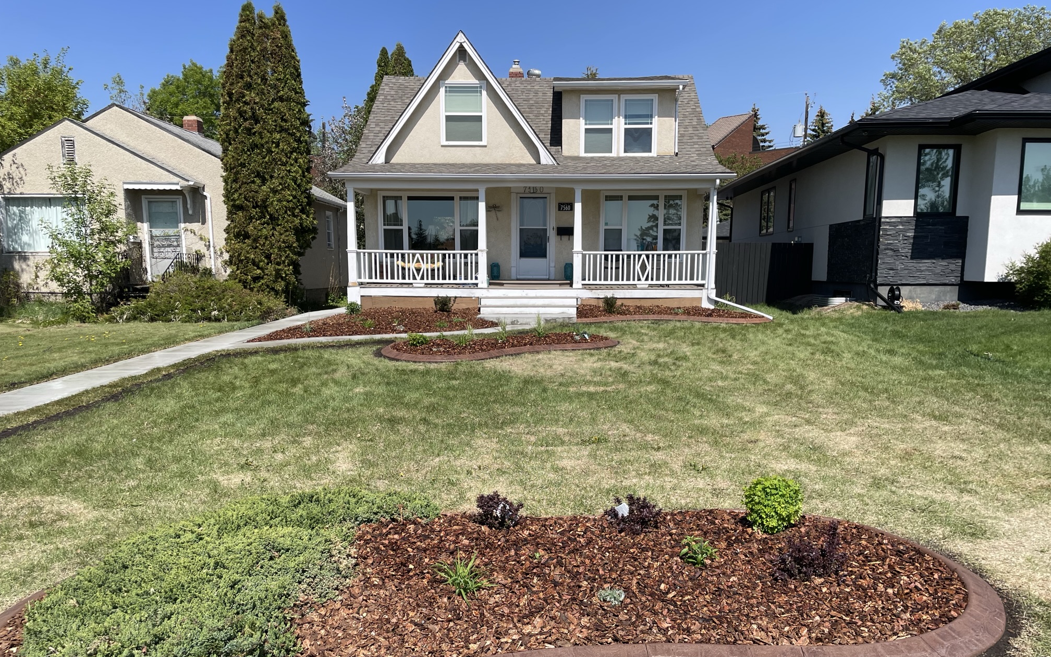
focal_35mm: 28
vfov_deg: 44.3
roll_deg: +0.3
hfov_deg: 66.5
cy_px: 396
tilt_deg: -7.9
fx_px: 802
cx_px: 530
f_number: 1.6
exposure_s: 1/3509
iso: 32
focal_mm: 4.2
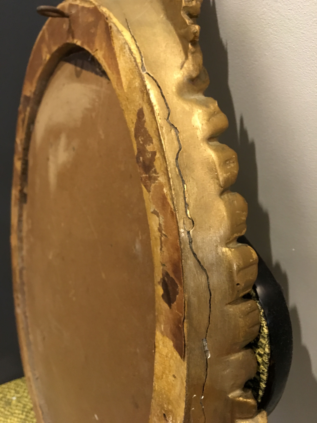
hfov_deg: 48.2
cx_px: 158
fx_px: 354
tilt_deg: -34.9
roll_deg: +14.0
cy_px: 212
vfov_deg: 61.7
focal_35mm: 29
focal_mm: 4.15
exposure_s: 1/17
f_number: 2.2
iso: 200
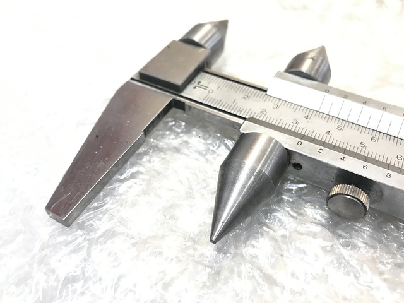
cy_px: 152
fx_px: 327
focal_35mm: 28
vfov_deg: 49.7
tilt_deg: -47.8
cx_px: 202
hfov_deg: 63.4
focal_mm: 3.99
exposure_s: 1/20
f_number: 1.8
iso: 40
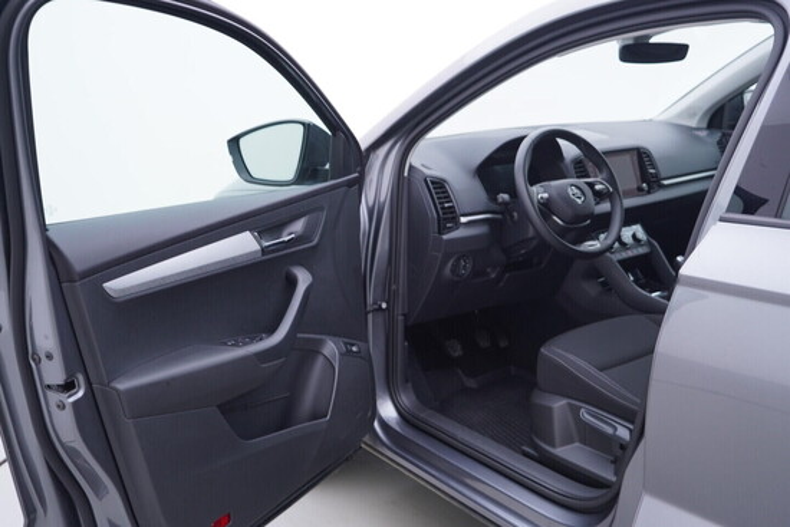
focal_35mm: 36
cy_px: 264
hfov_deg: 53.1
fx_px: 790
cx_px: 395
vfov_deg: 36.9
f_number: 2.8
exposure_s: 1/40
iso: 125
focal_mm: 24
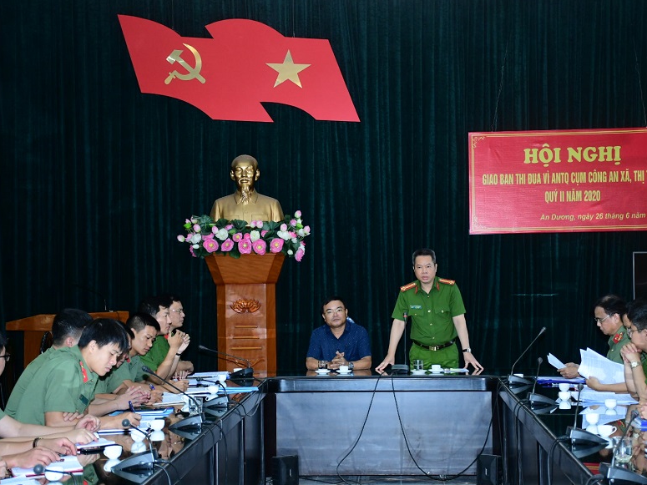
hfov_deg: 28.9
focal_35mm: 67
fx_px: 1252
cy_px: 242
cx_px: 364
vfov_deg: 21.9
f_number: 4.5
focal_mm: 40
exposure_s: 1/200
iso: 1600
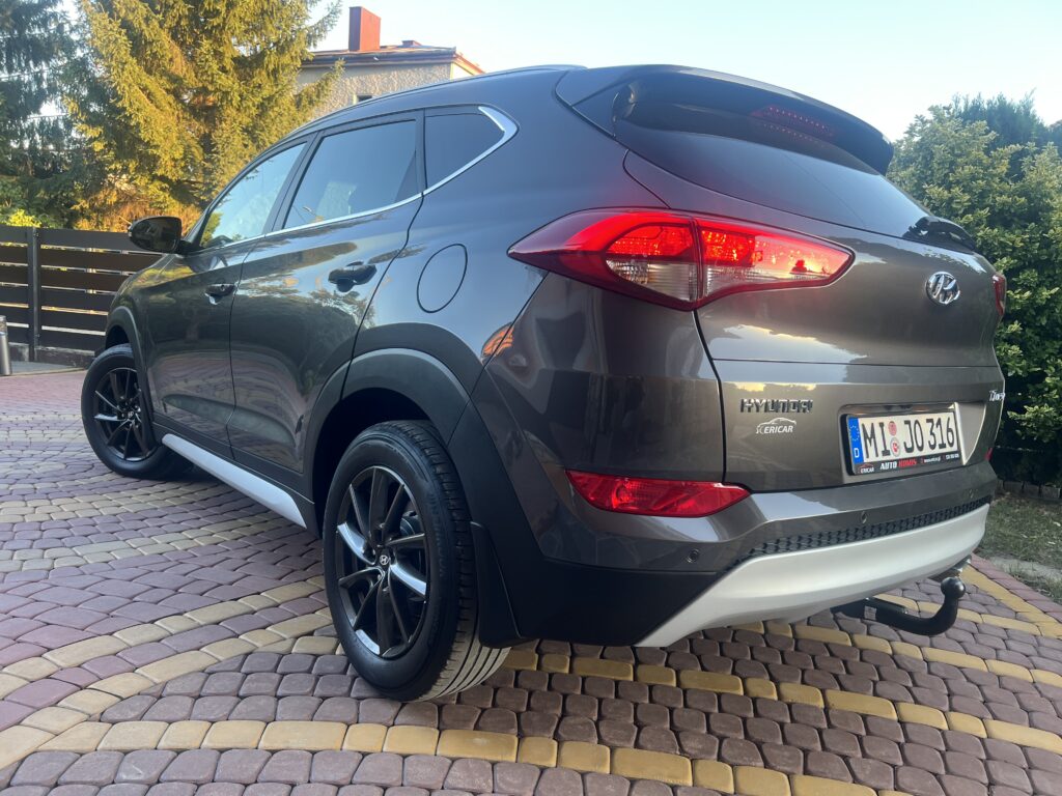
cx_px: 531
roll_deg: -5.0
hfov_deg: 67.3
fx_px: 798
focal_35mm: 26
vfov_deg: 53.1
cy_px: 398
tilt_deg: -7.4
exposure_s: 1/117
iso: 64
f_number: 1.5
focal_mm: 5.7
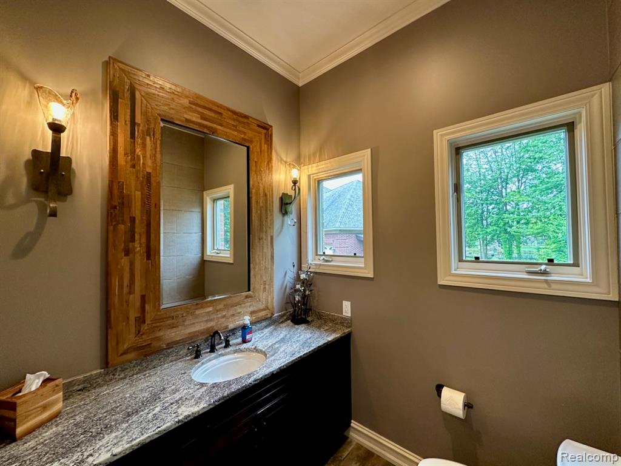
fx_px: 251
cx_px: 310
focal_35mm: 14
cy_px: 233
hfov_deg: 102.1
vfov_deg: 85.7
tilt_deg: +1.0
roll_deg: +1.2
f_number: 2.2
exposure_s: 1/60
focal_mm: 2.22
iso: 160
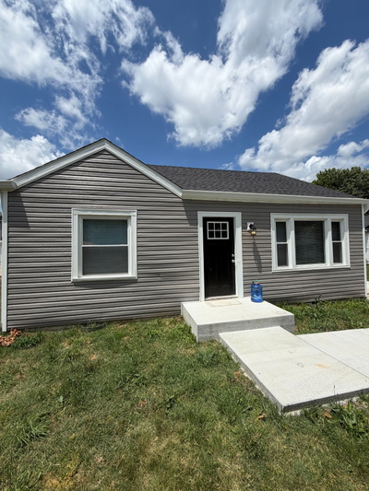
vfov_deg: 102.1
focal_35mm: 14
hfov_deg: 85.7
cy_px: 246
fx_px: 199
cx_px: 184
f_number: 2.2
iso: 20
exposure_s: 1/1464
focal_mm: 2.22
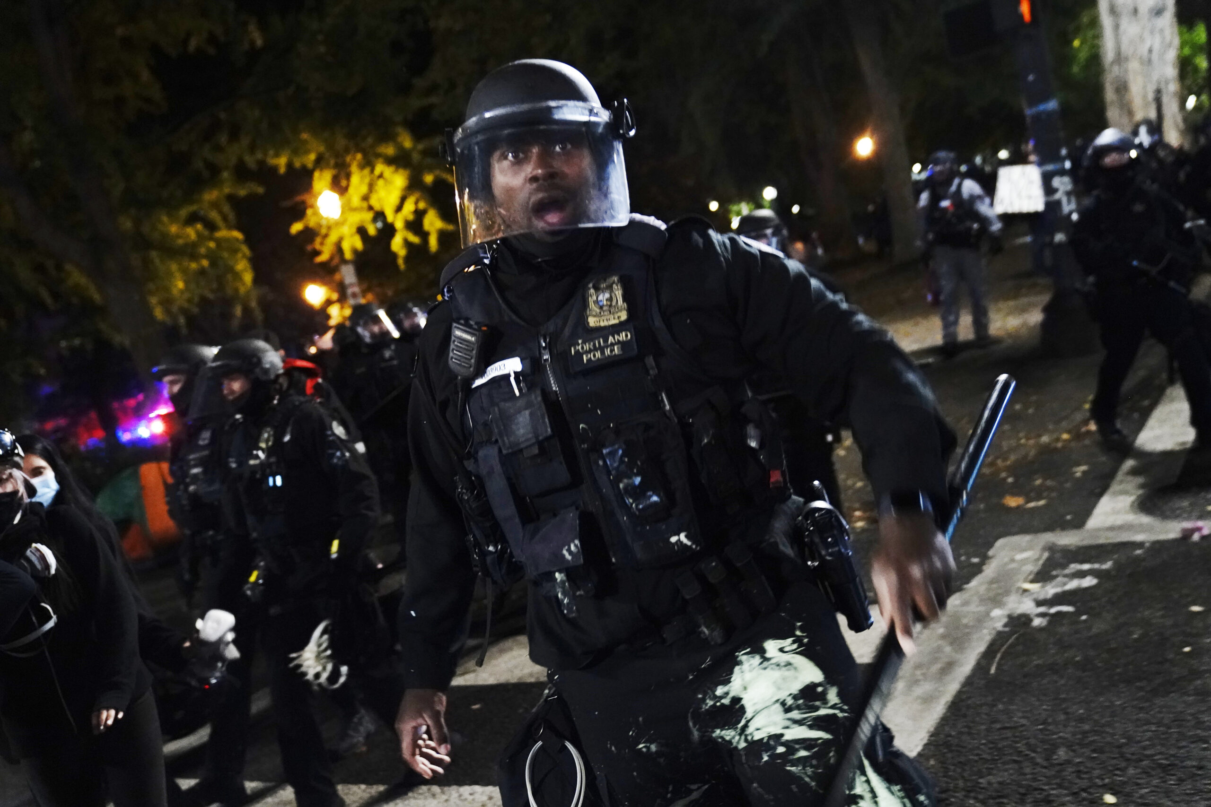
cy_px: 404
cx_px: 606
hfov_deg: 57.2
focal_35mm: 33
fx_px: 1110
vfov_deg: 40.0
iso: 10000
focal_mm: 33
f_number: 2.8
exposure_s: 1/80
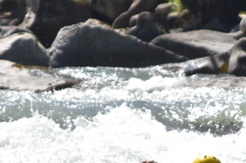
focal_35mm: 1224
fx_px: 8358
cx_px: 333
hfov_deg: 1.7
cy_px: 148
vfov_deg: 1.1
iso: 400
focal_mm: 200
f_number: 6.3
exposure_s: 1/1600
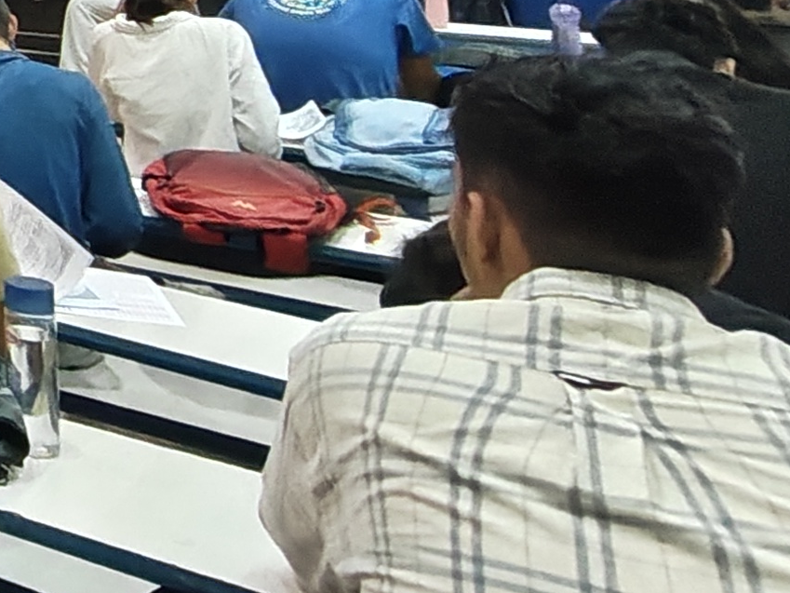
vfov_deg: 21.7
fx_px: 1324
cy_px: -258
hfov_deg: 21.2
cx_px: -656
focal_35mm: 58
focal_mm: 1.64
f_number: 2.2
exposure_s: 1/50
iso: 669
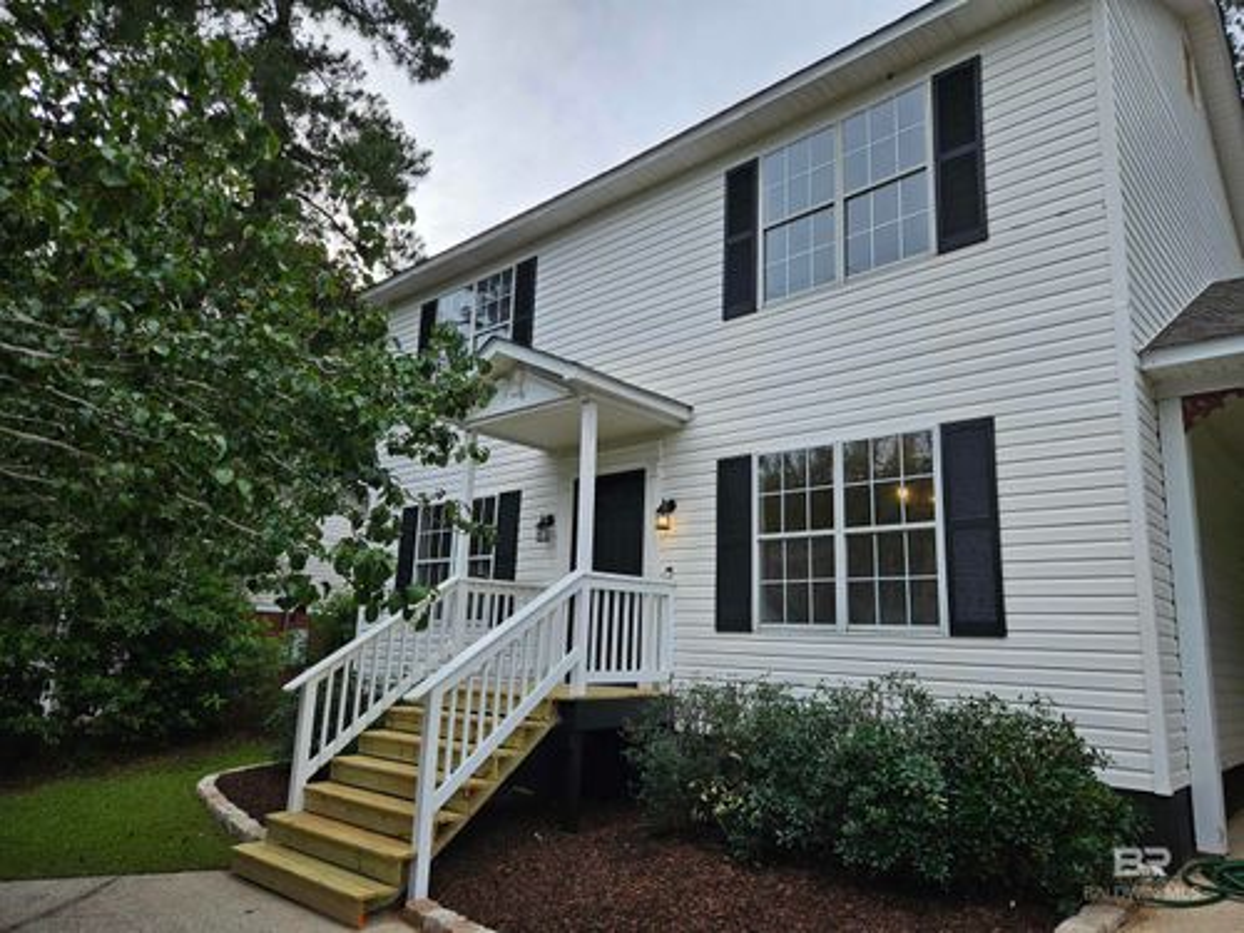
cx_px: 622
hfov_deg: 73.9
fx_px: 827
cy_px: 466
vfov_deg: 58.9
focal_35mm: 23
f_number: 1.8
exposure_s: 1/857
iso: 25
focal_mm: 5.4
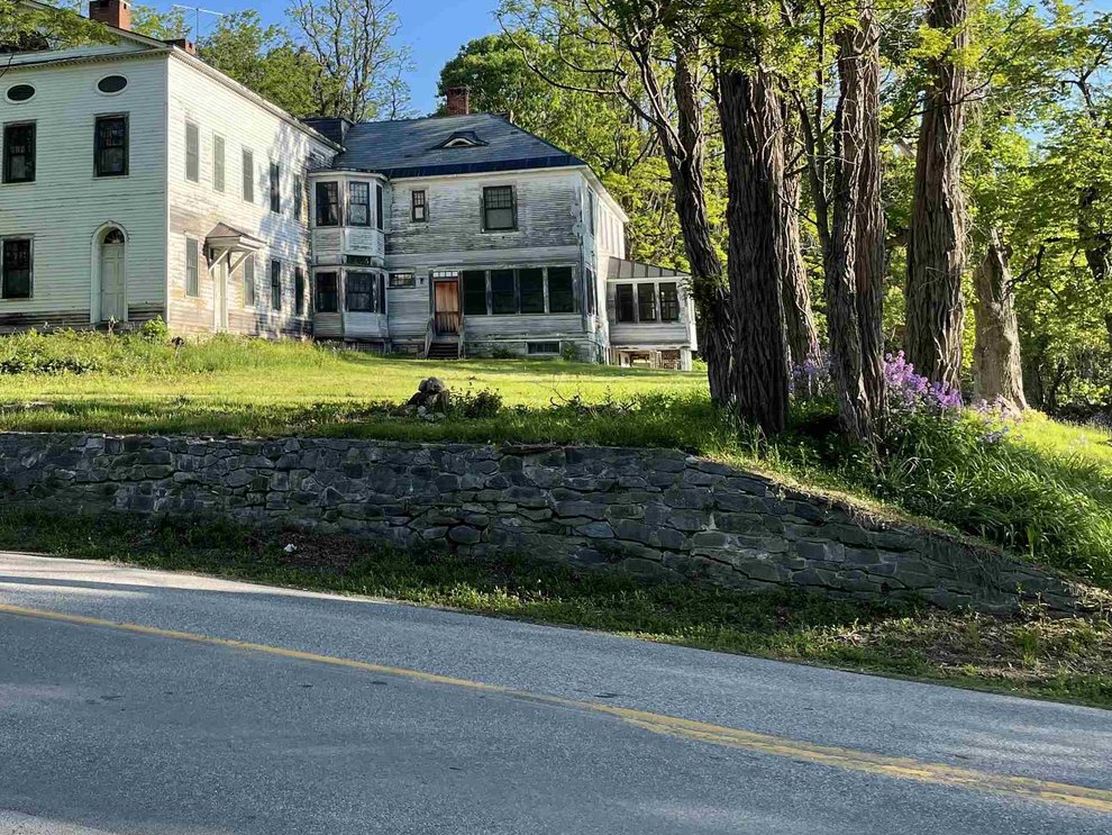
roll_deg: +1.0
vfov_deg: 33.5
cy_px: 190
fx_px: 1350
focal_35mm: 42
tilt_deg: +10.1
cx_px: 234
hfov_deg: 42.9
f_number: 1.6
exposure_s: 1/1014
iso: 32
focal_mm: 4.2
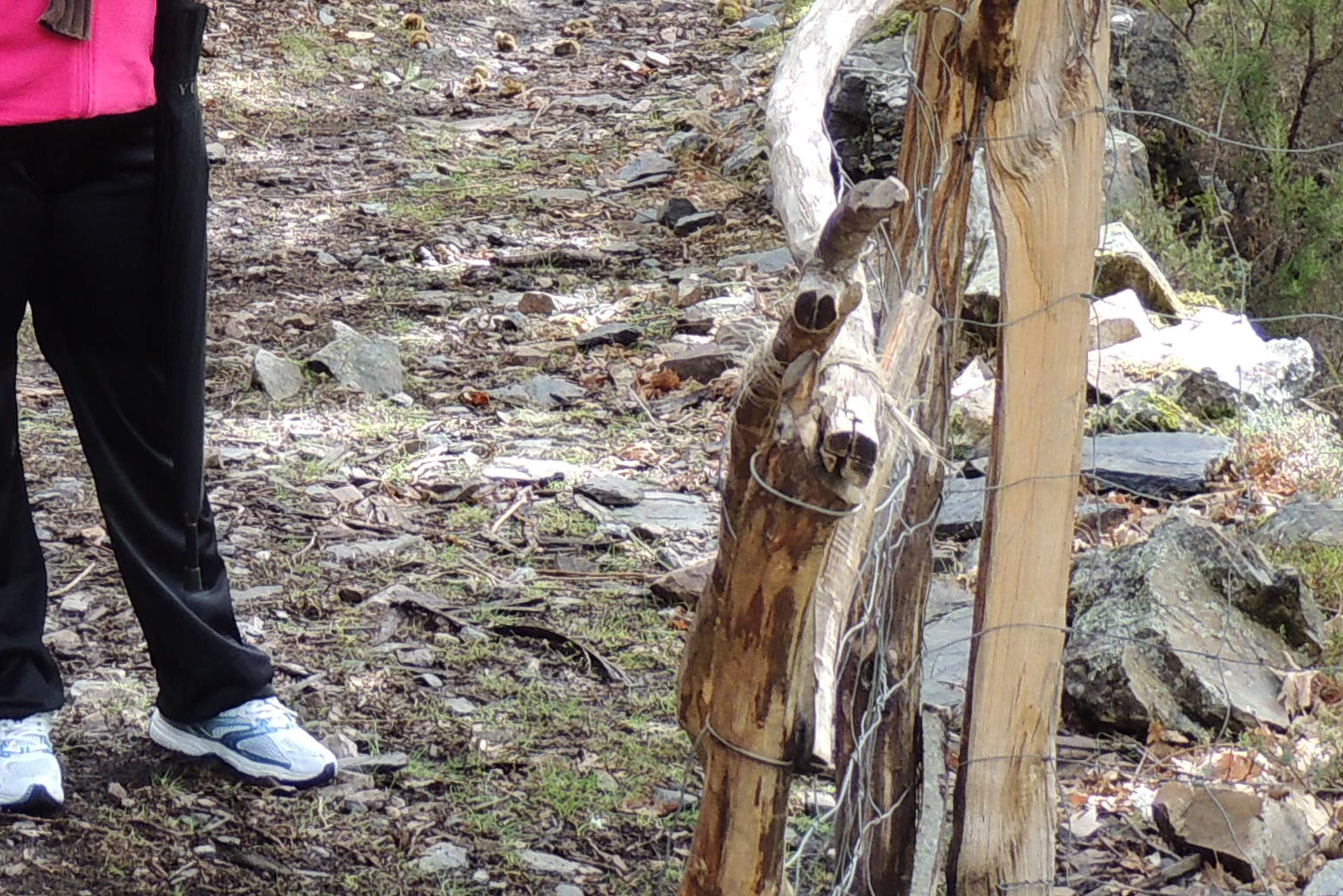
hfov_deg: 13.7
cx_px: -107
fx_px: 5485
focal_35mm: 147
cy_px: -251
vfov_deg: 9.2
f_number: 3.5
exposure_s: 1/50
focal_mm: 8.3
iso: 140
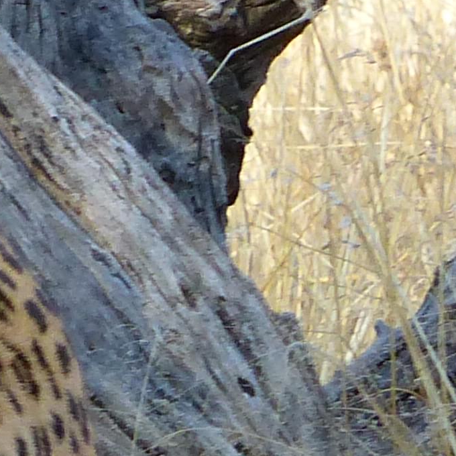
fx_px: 23801
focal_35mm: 1597
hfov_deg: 1.1
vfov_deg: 1.1
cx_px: -610
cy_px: 713
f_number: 4
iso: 200
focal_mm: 50.2
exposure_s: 1/320
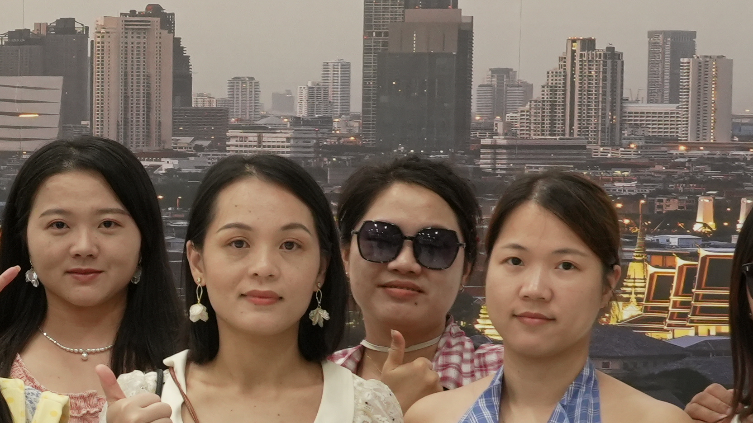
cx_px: 72
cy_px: 495
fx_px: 3035
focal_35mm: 152
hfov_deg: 14.0
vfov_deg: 7.9
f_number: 5.6
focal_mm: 26
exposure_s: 1/40
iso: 800
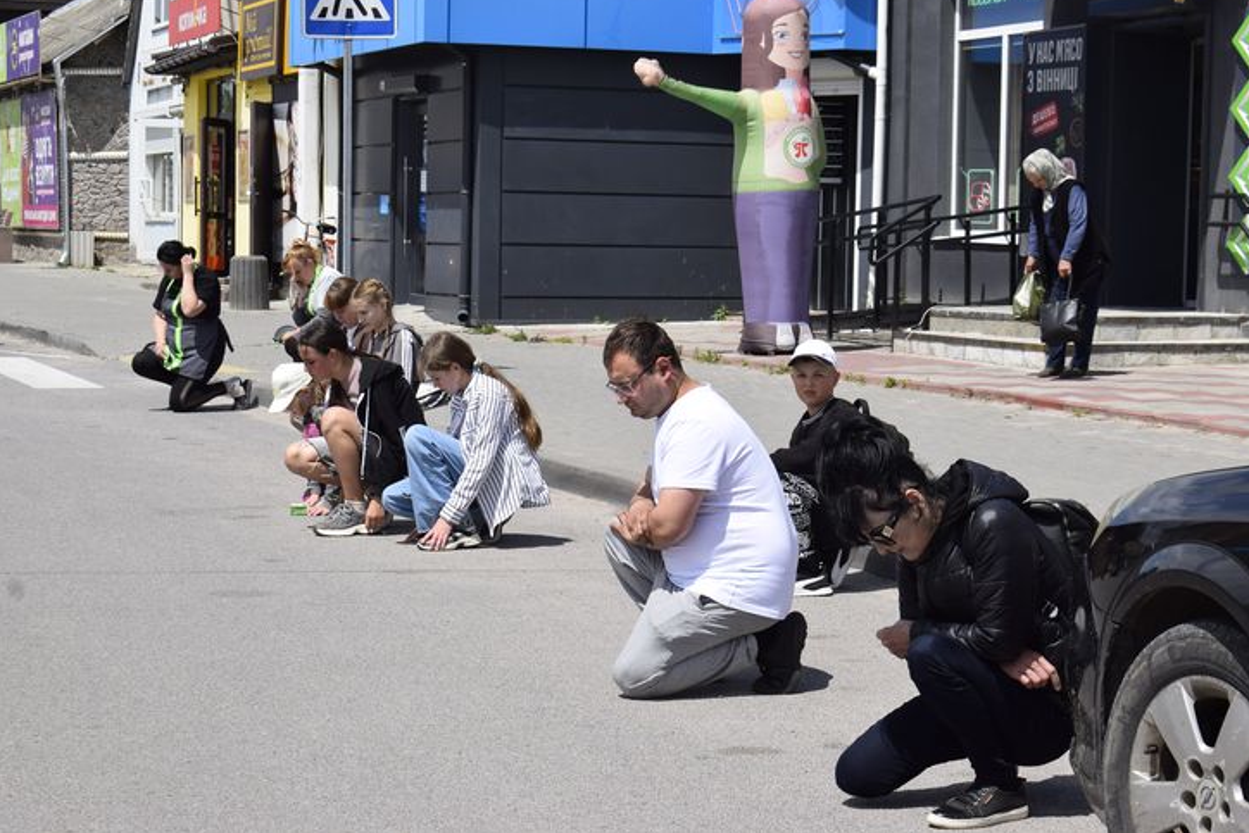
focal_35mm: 86
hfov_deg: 23.8
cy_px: 406
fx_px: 2967
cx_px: 616
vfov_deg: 16.0
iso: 200
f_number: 10
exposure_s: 1/400
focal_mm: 55
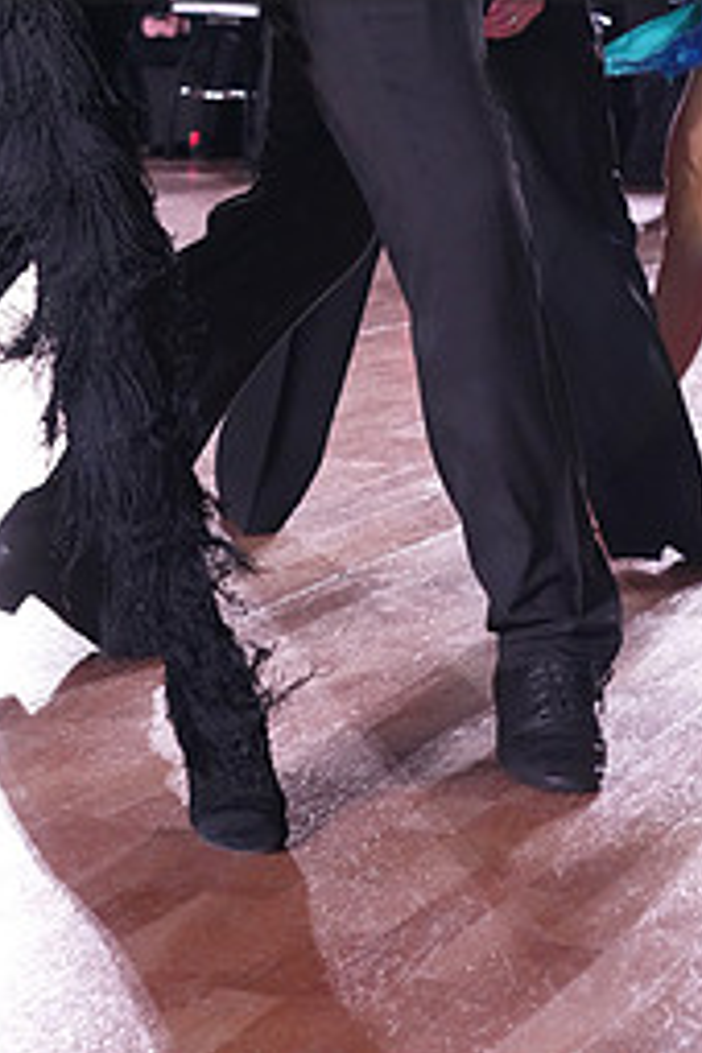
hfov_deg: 12.5
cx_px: 188
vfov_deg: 18.0
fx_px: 3188
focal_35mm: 109
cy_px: -132
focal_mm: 48
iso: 5000
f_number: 5
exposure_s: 1/320
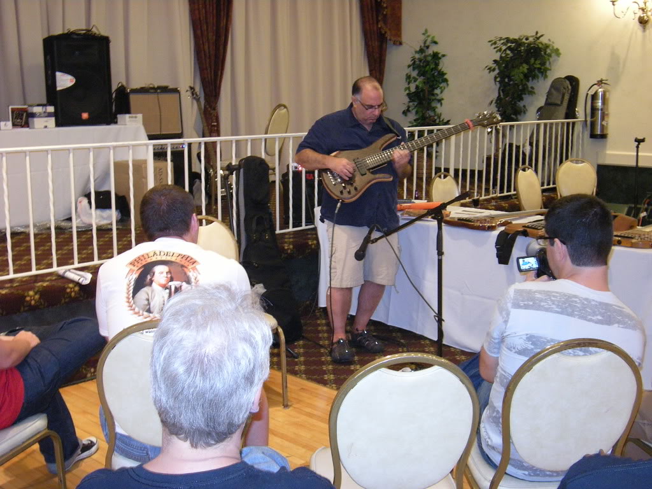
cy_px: 244
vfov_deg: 32.2
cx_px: 326
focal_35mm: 45
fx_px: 848
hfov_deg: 42.1
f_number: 3.5
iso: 400
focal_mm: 7.5
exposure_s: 1/10.6
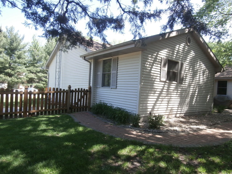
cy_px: 87
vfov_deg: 56.8
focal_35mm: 24
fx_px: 161
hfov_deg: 71.6
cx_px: 116
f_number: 3
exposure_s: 1/200
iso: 100
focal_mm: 4.2
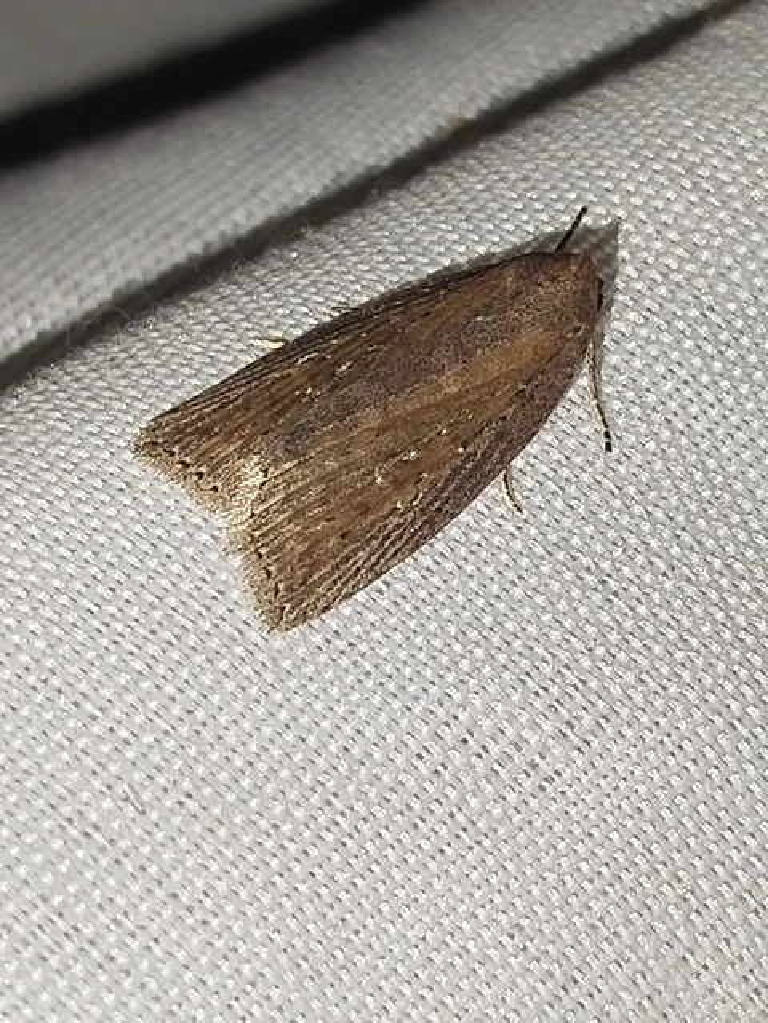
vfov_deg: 16.8
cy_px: 512
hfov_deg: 12.7
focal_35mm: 117
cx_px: 384
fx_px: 3461
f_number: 1.7
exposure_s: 1/50
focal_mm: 5.31
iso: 80
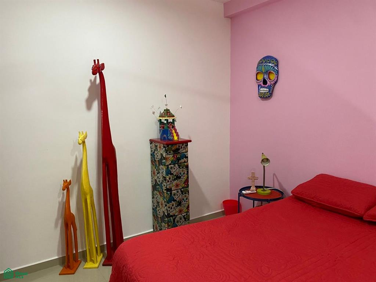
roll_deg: +1.0
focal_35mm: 26
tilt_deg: -7.2
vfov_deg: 53.1
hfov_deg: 67.3
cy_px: 141
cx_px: 188
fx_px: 282
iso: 250
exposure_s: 1/60
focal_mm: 4.25
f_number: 1.8
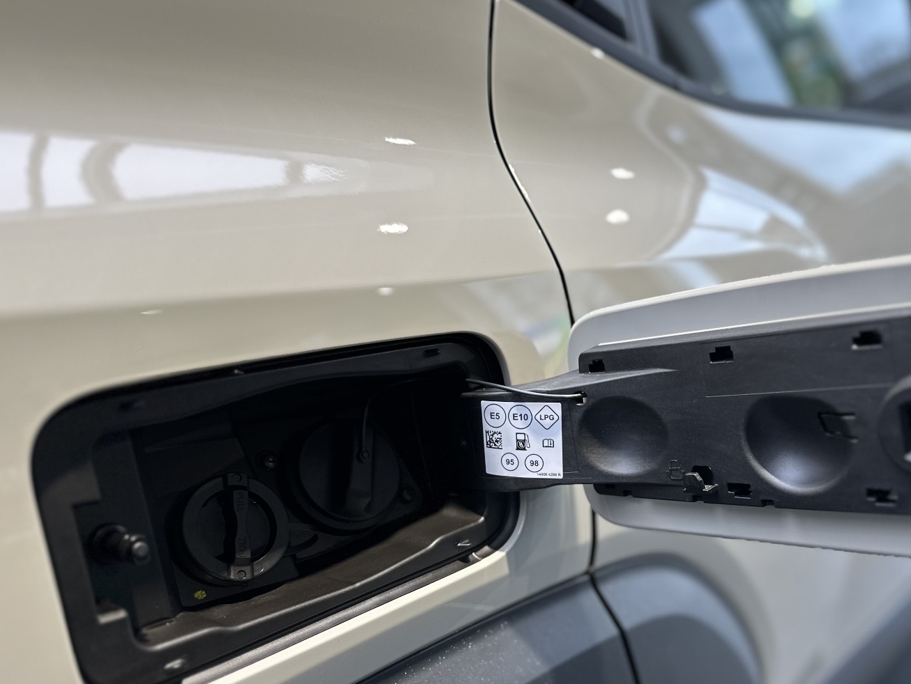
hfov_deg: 55.2
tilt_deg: -19.6
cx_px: 513
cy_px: 461
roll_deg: -0.2
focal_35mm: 33
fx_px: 869
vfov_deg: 42.3
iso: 64
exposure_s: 1/100
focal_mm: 6.86
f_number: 1.78
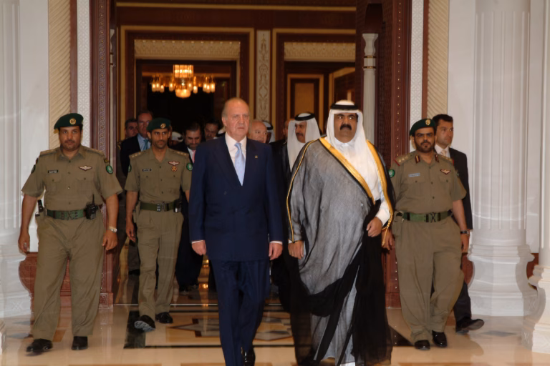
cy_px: 183
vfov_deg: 16.3
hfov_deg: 24.2
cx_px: 275
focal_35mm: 84
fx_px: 1283
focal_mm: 56
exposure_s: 1/60
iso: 400
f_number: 5.6
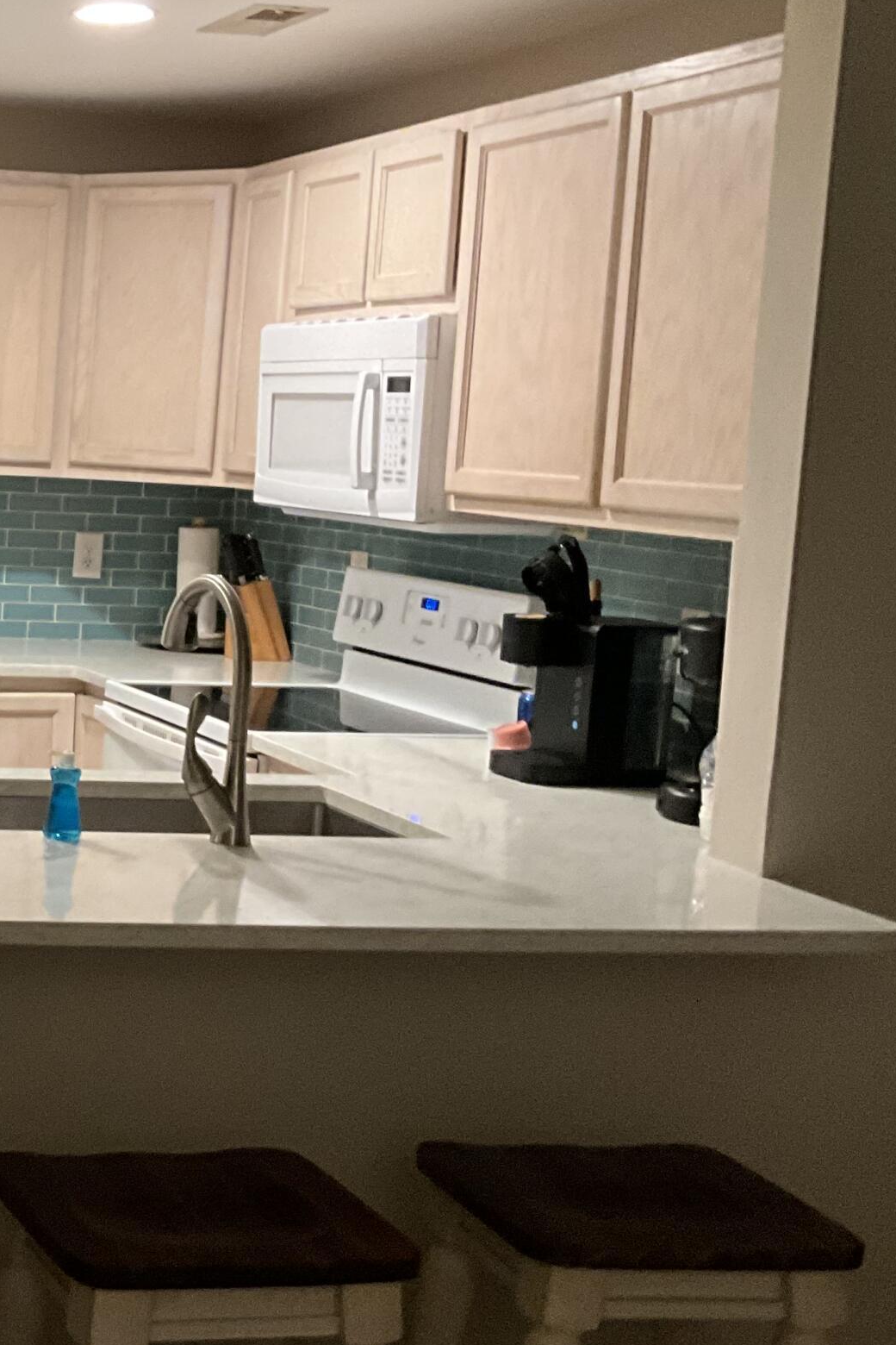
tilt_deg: -4.7
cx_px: -336
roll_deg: -1.5
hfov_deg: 20.8
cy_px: 575
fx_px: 2165
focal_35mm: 58
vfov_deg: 34.4
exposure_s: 1/60
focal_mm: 3
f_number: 1.8
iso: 200
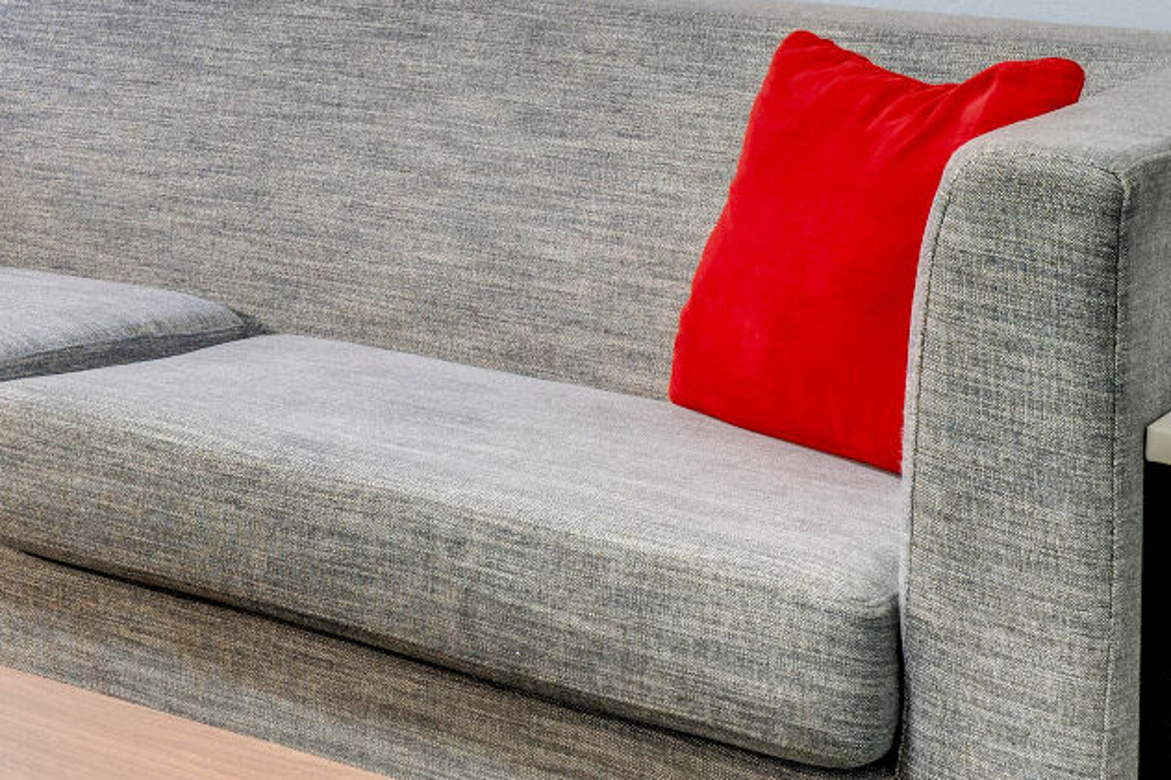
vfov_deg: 16.6
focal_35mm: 78
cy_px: -165
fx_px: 2549
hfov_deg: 22.9
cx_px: -363
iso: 320
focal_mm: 16.5
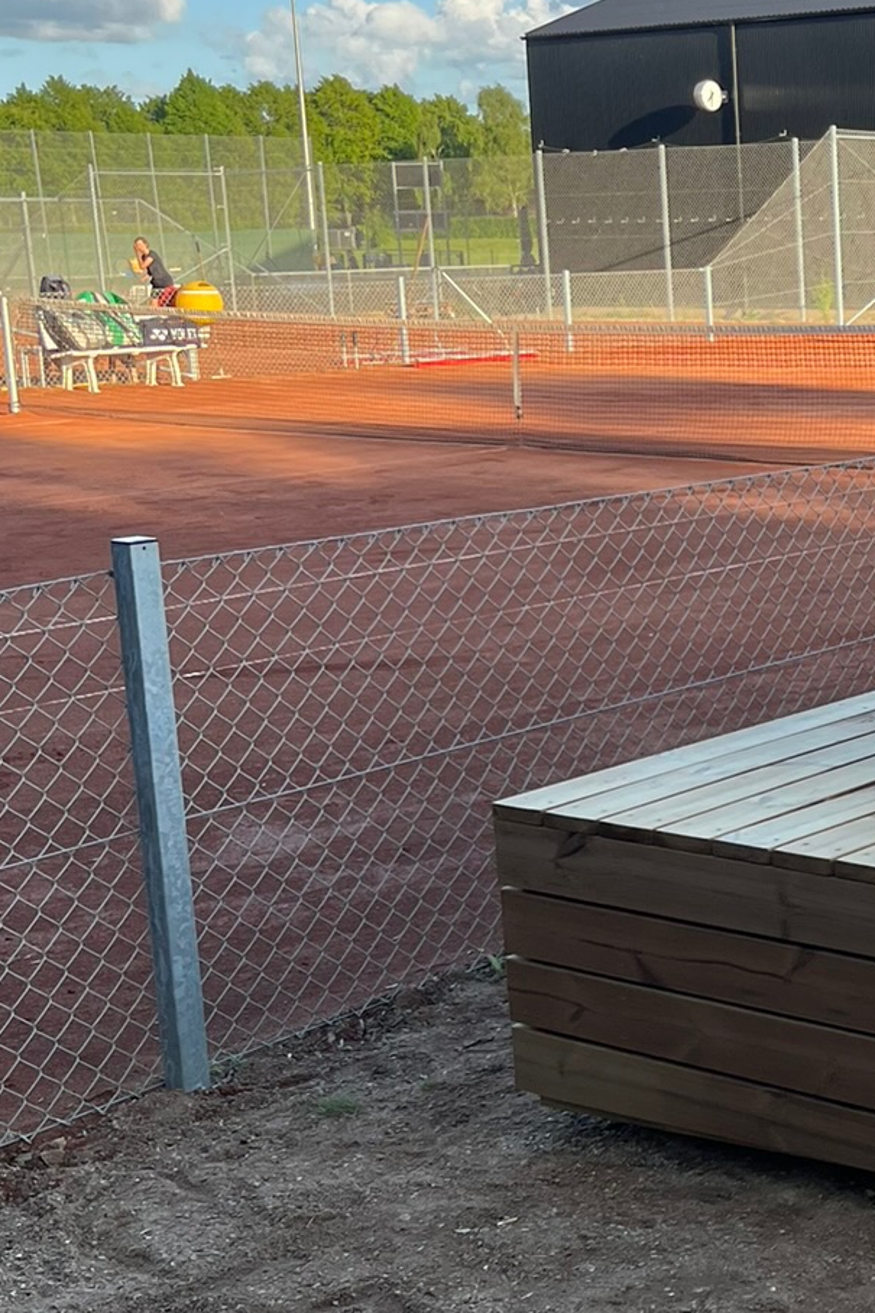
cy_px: 696
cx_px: 1082
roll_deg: +1.0
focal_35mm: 61
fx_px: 2225
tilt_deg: -12.3
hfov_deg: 20.6
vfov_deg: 32.9
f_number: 1.6
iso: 50
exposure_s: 1/751
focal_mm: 5.1
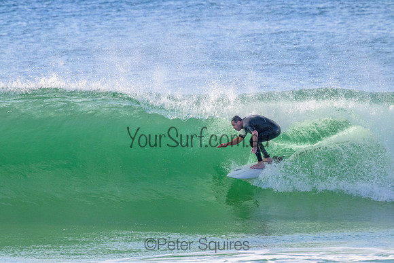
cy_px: 132
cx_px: 197
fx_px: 8757
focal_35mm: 800
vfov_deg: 1.7
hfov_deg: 2.6
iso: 2800
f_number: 11
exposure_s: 1/2000
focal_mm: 800
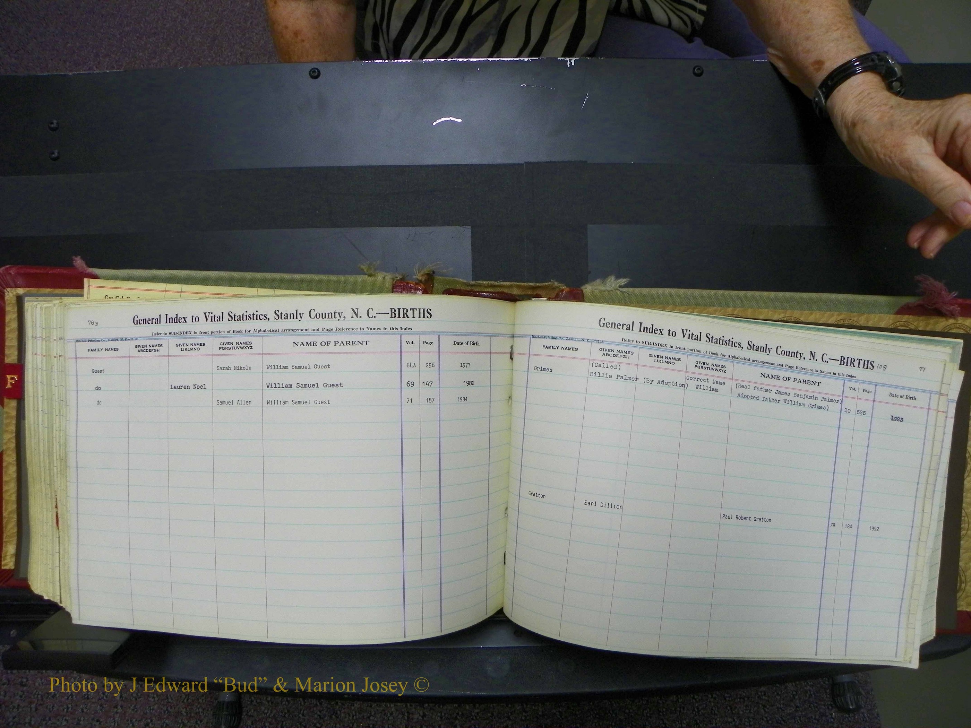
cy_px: 364
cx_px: 486
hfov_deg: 67.3
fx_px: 729
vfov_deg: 53.1
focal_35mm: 26
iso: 100
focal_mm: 4.6
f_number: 2.8
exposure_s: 1/30
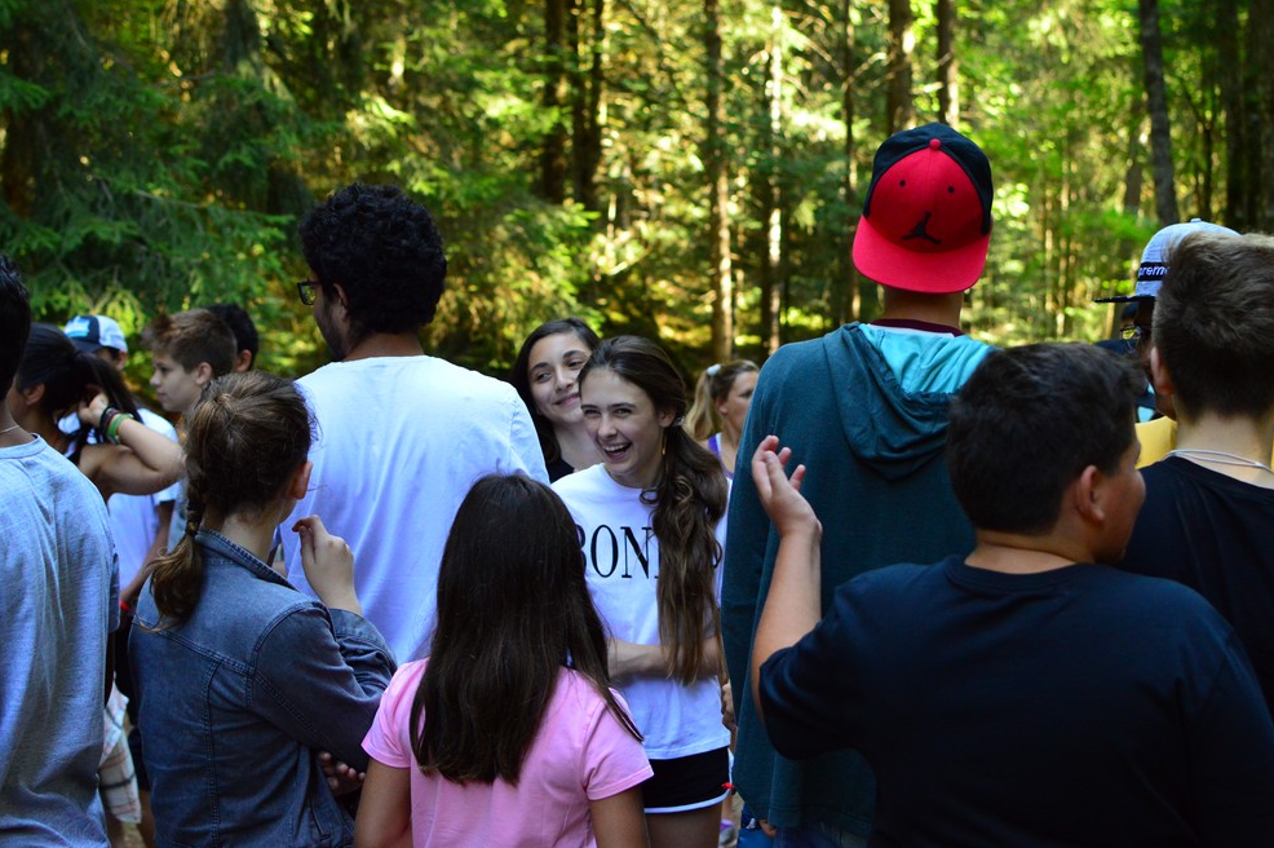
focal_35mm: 55
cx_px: 624
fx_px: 1928
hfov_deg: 36.6
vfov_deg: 24.8
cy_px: 416
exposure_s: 1/320
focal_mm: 35
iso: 1600
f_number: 2.8
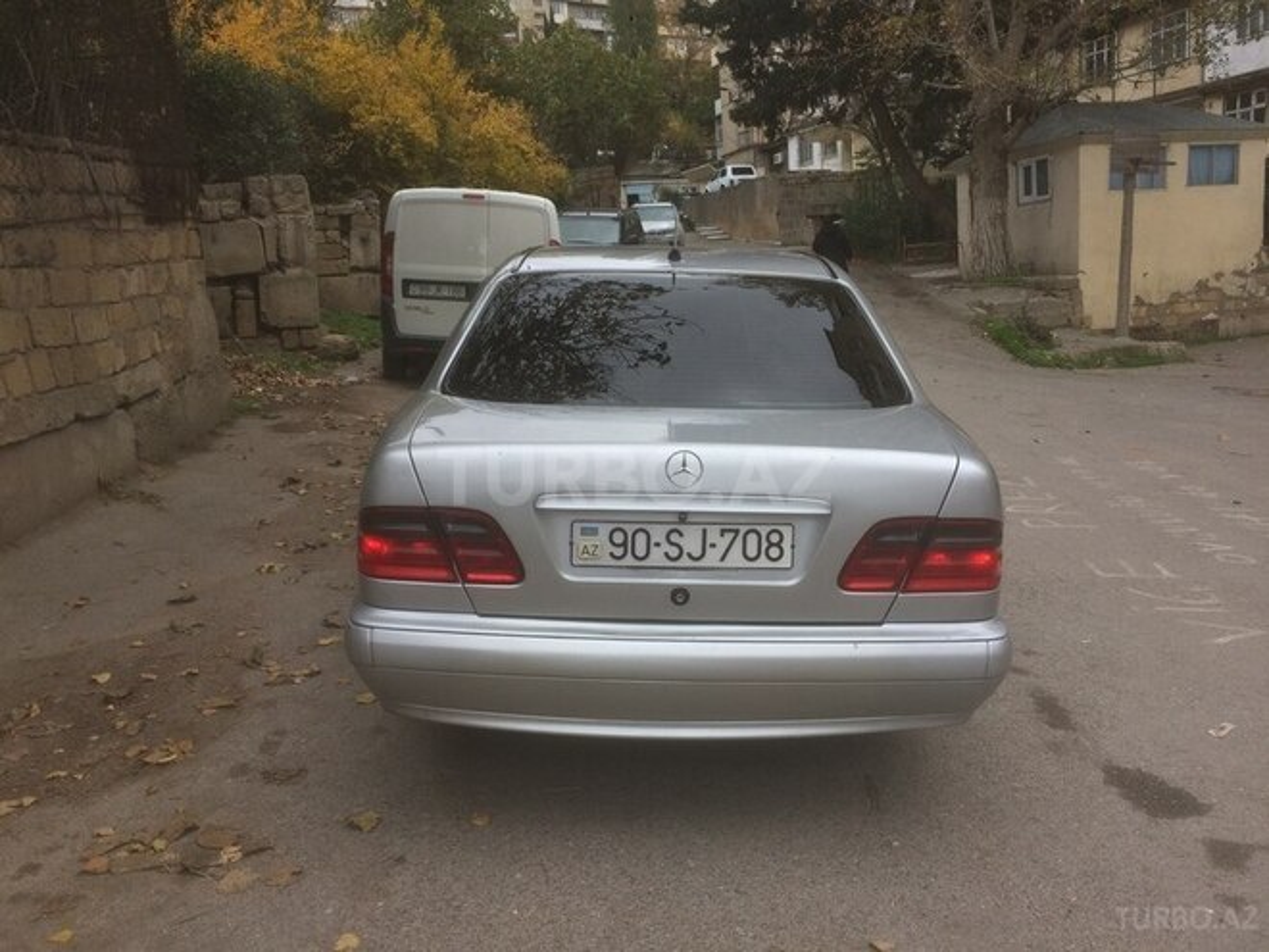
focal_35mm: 29
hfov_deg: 61.7
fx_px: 1063
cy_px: 476
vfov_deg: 48.2
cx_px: 634
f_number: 2.2
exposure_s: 1/488
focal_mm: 4.15
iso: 32
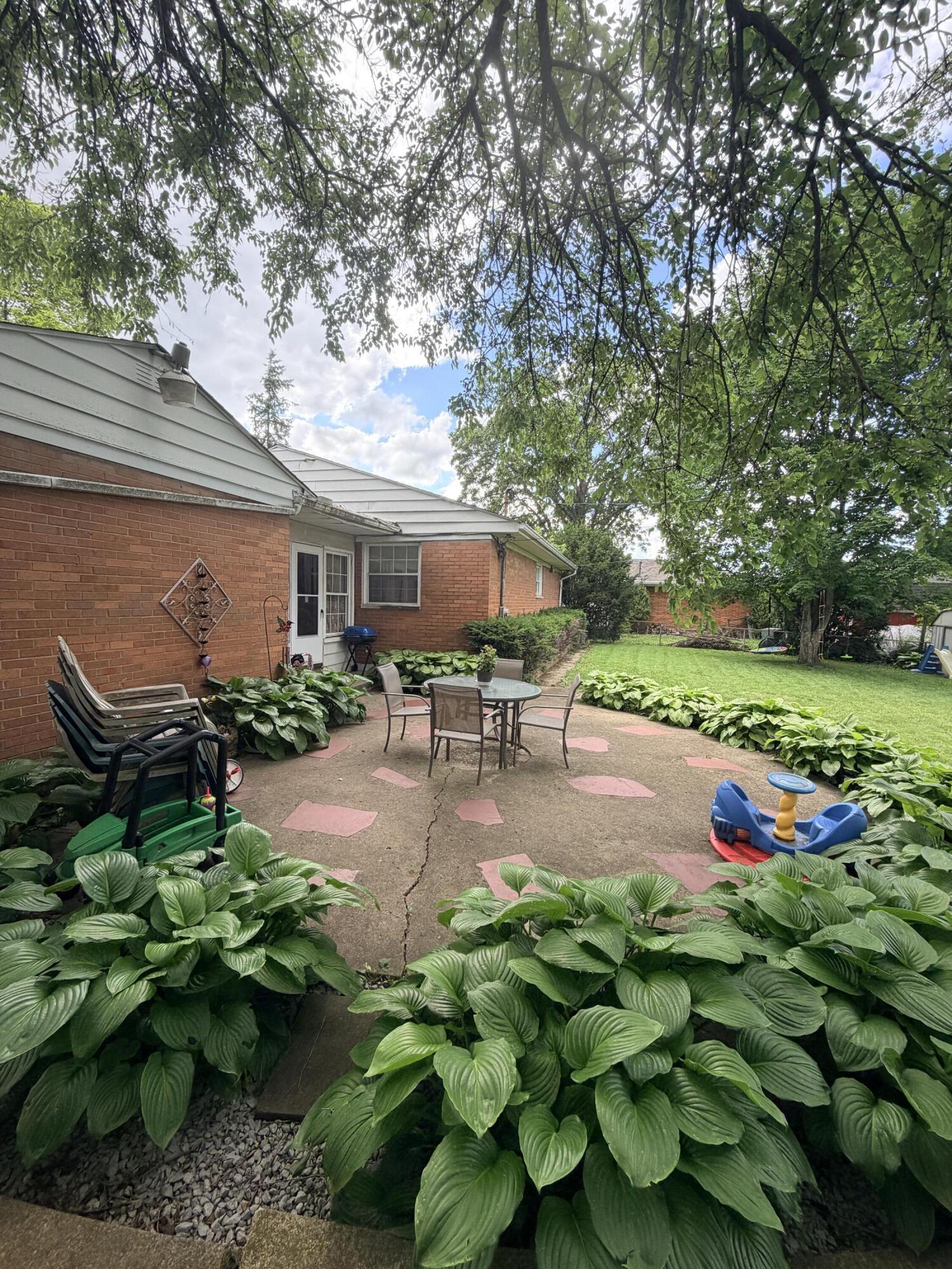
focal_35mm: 14
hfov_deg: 85.7
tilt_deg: -3.0
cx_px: 476
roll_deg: -1.2
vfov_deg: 102.1
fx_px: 513
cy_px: 634
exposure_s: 1/174
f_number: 2.2
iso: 50
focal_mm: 2.22
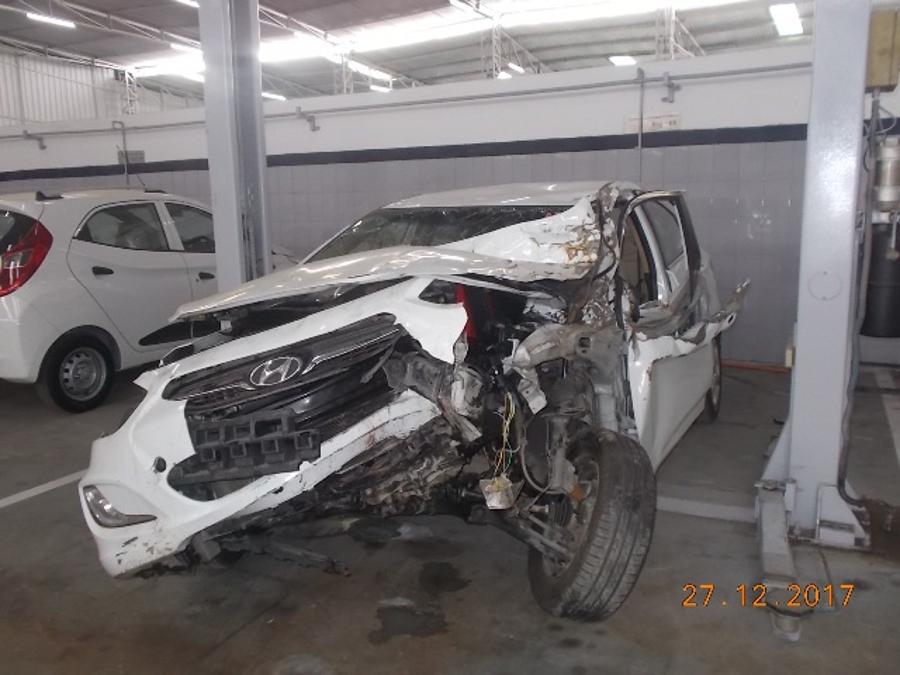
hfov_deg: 60.0
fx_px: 780
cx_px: 450
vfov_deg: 46.8
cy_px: 338
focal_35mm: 30
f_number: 3.4
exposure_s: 1/25
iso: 200
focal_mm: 5.3
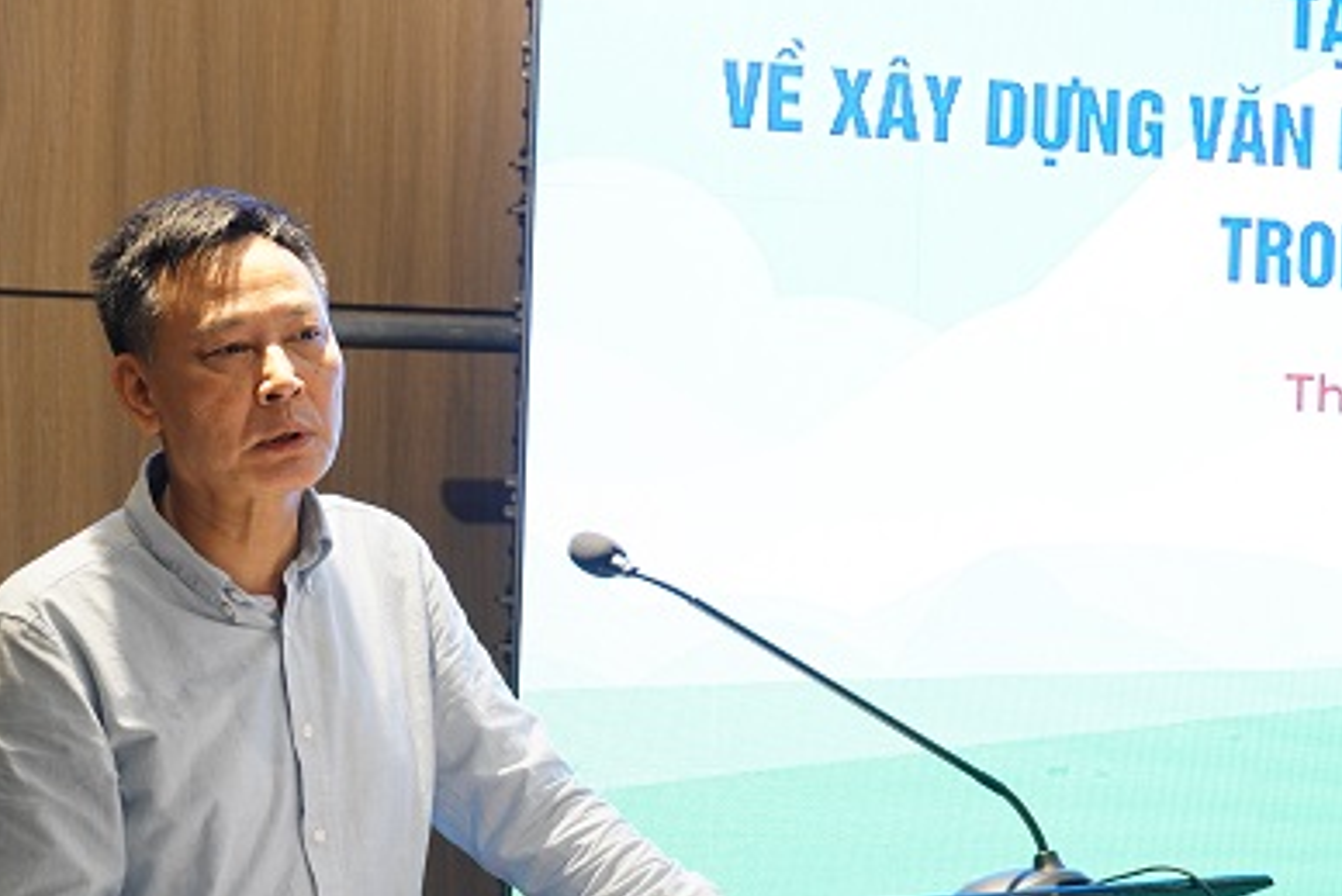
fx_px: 4536
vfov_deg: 11.3
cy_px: 534
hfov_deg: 16.8
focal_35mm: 122
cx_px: 498
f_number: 6.3
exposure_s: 1/60
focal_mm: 63
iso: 1250
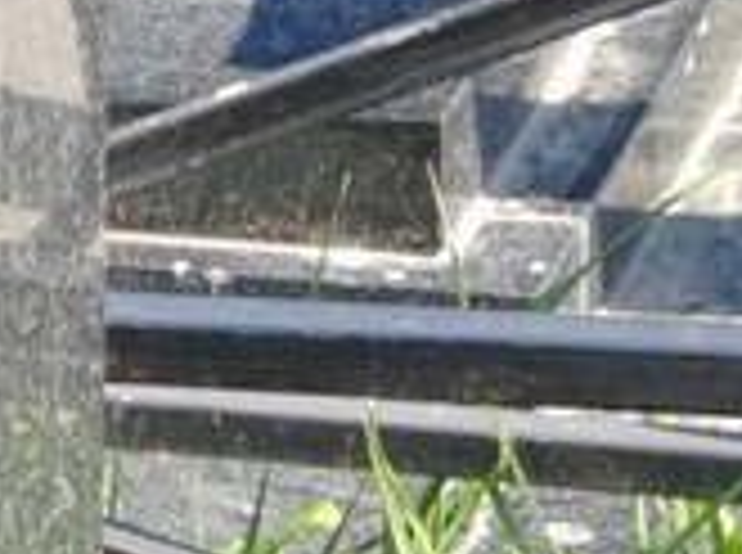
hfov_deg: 6.1
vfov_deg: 4.6
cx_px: -724
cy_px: 1212
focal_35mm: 316
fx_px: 6759
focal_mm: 5.52
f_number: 1.9
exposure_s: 1/350
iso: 100
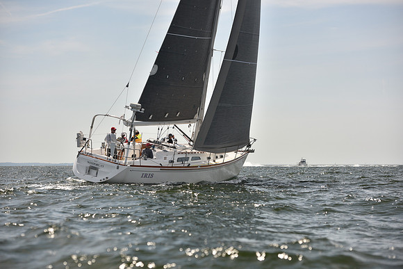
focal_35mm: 100
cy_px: 134
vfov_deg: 13.7
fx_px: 1120
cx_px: 202
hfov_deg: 20.4
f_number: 4.5
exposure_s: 1/1250
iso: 250
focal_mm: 100
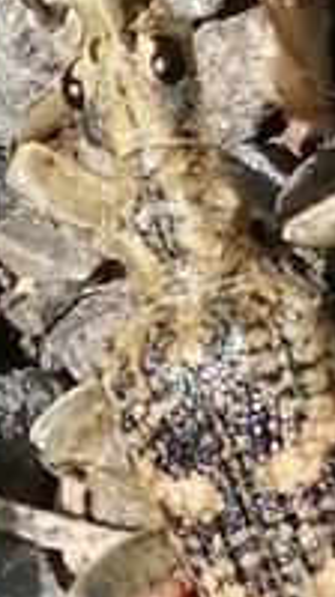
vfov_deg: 6.0
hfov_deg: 3.3
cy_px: 200
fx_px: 5752
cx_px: -42
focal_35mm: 363
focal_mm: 3.46
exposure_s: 1/264
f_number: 1.8
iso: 50
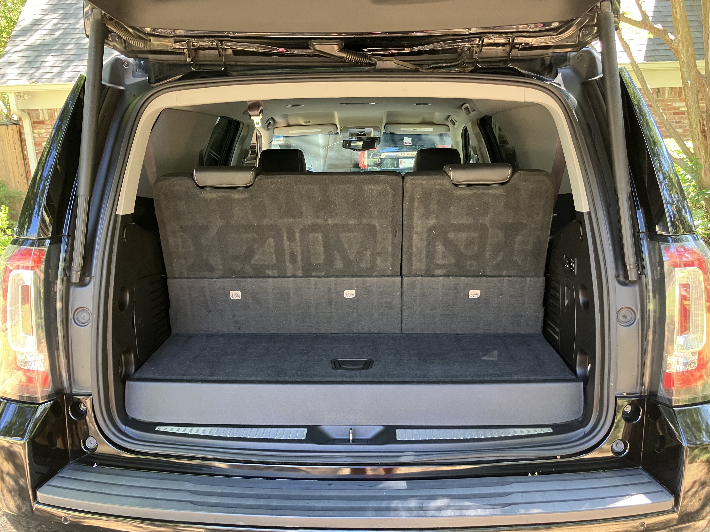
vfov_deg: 49.7
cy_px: 266
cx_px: 355
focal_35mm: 28
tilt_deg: -11.4
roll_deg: +2.1
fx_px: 574
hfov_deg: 63.4
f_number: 1.8
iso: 125
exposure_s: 1/60
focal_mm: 3.99
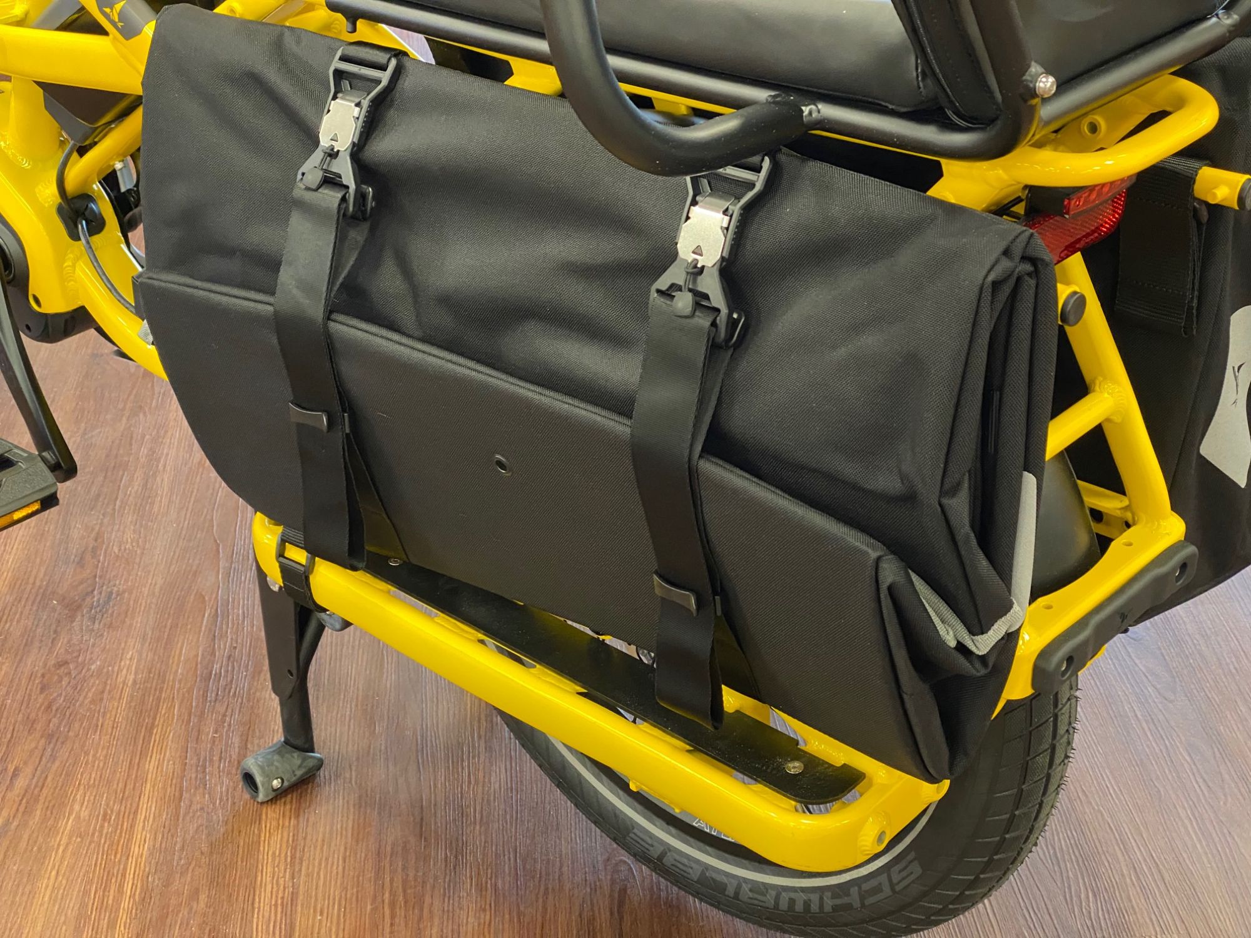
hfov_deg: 36.8
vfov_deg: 28.0
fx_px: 1879
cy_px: 469
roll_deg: +1.8
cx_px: 626
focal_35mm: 52
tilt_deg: -30.5
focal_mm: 6
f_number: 2
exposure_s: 1/50
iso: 250
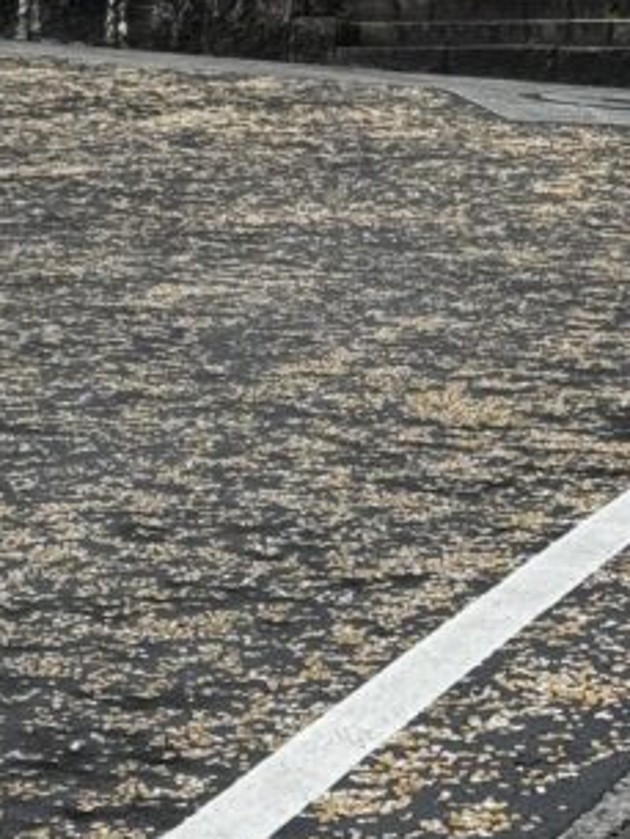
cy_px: -113
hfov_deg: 9.2
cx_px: 107
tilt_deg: +4.6
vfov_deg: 12.0
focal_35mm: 161
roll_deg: -0.4
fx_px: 3904
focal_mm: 6.76
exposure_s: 1/414
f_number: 1.78
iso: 64
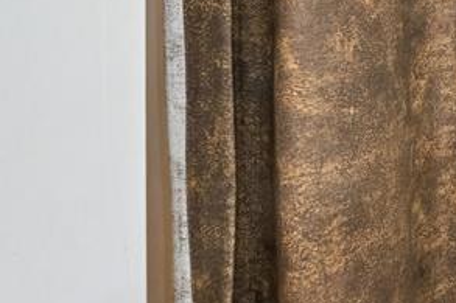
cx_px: 697
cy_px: -78
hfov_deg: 27.1
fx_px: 620
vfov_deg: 24.4
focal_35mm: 49
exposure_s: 1/2
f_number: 13
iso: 400
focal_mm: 14
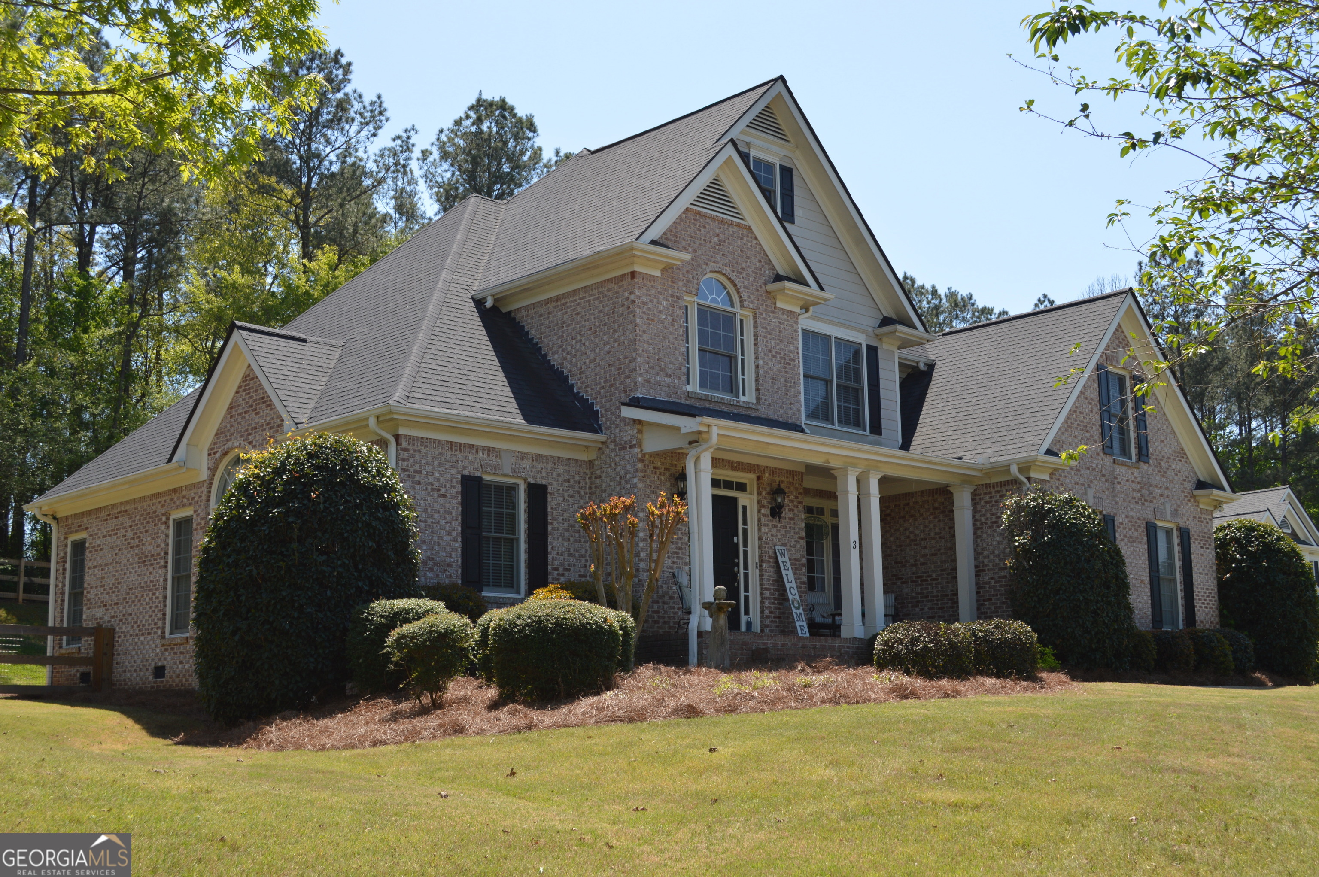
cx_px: 660
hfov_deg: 46.4
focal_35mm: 42
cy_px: 438
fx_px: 1538
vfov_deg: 31.8
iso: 100
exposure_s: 1/200
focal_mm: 28
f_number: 7.1
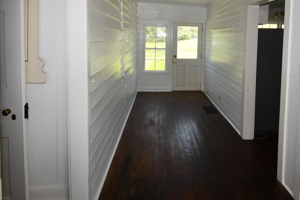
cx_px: 188
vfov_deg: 50.8
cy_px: 49
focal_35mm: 24
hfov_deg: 72.5
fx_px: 200
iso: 200
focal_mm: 10
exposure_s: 1/125
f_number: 5.6
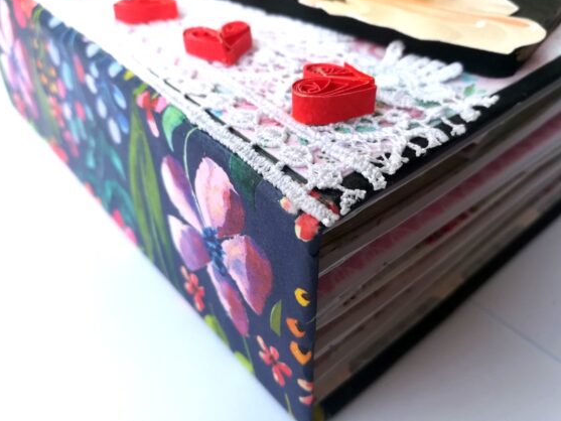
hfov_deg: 63.4
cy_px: 195
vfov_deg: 49.7
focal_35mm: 28
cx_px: 291
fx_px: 454
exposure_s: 1/136
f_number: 2.2
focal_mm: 3.83
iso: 50
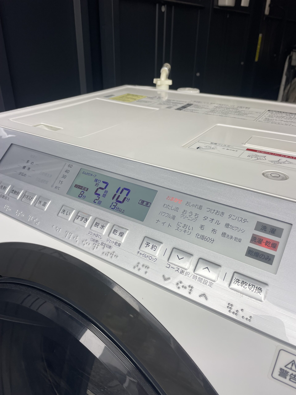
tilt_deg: -28.1
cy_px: 198
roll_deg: -0.9
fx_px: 296
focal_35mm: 26
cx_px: 148
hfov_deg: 53.1
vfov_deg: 67.3
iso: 32
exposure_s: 1/424
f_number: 1.6
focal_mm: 4.2
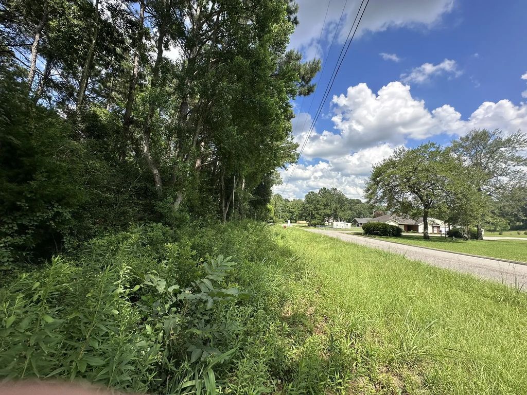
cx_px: 264
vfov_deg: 85.7
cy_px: 198
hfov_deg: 102.1
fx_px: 213
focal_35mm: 14
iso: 40
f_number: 2.2
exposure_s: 1/1276
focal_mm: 2.22
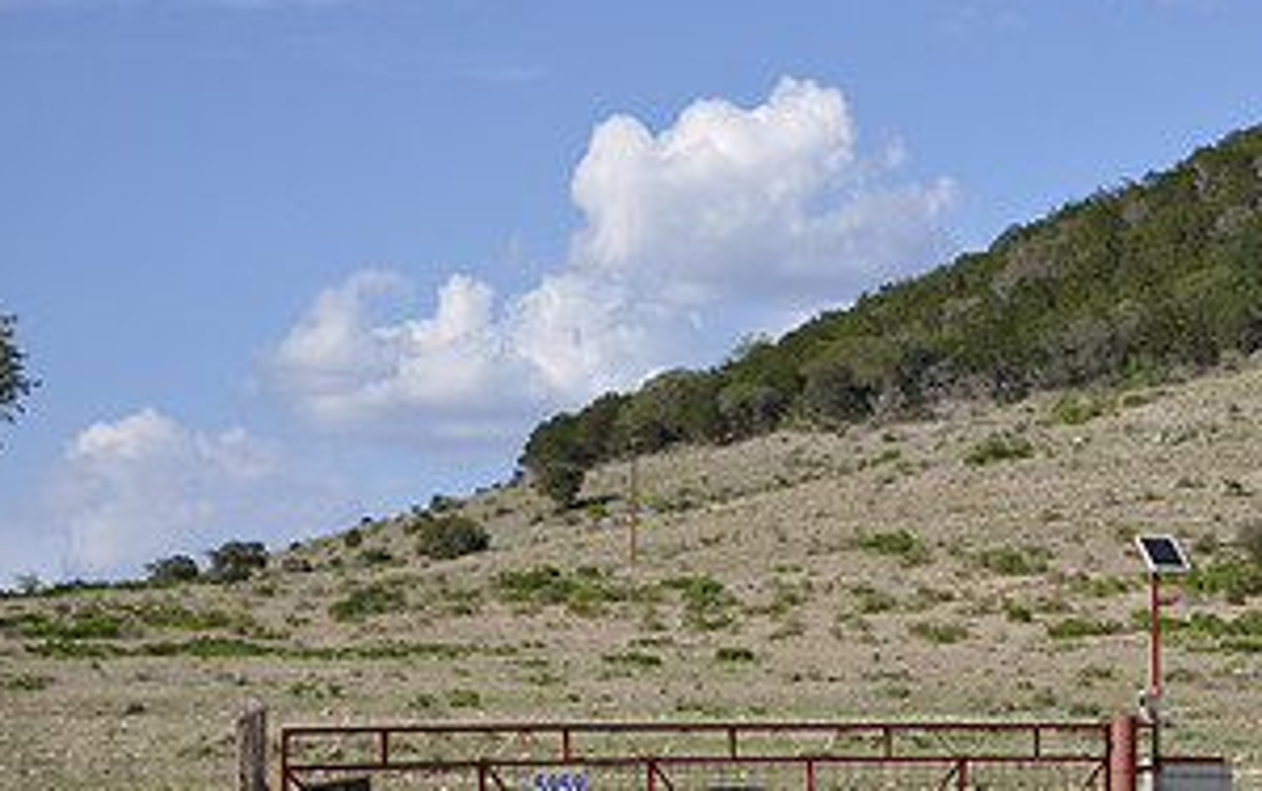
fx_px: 3855
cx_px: 1203
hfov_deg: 18.2
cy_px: 701
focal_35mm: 112
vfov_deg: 11.6
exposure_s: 1/200
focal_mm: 38
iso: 200
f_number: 7.1
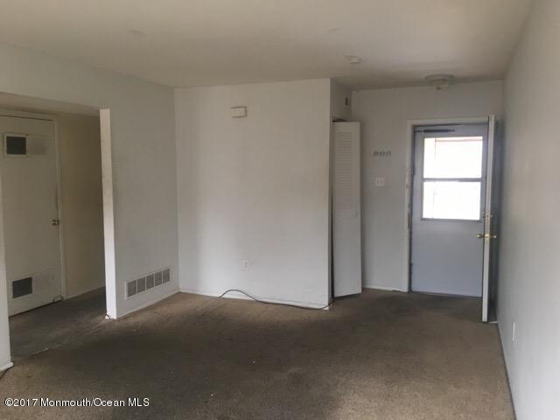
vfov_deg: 48.2
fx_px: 469
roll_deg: -1.0
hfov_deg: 61.7
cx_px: 280
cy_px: 210
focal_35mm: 29
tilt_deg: -3.3
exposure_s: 1/30
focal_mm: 4.15
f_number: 2.2
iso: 64
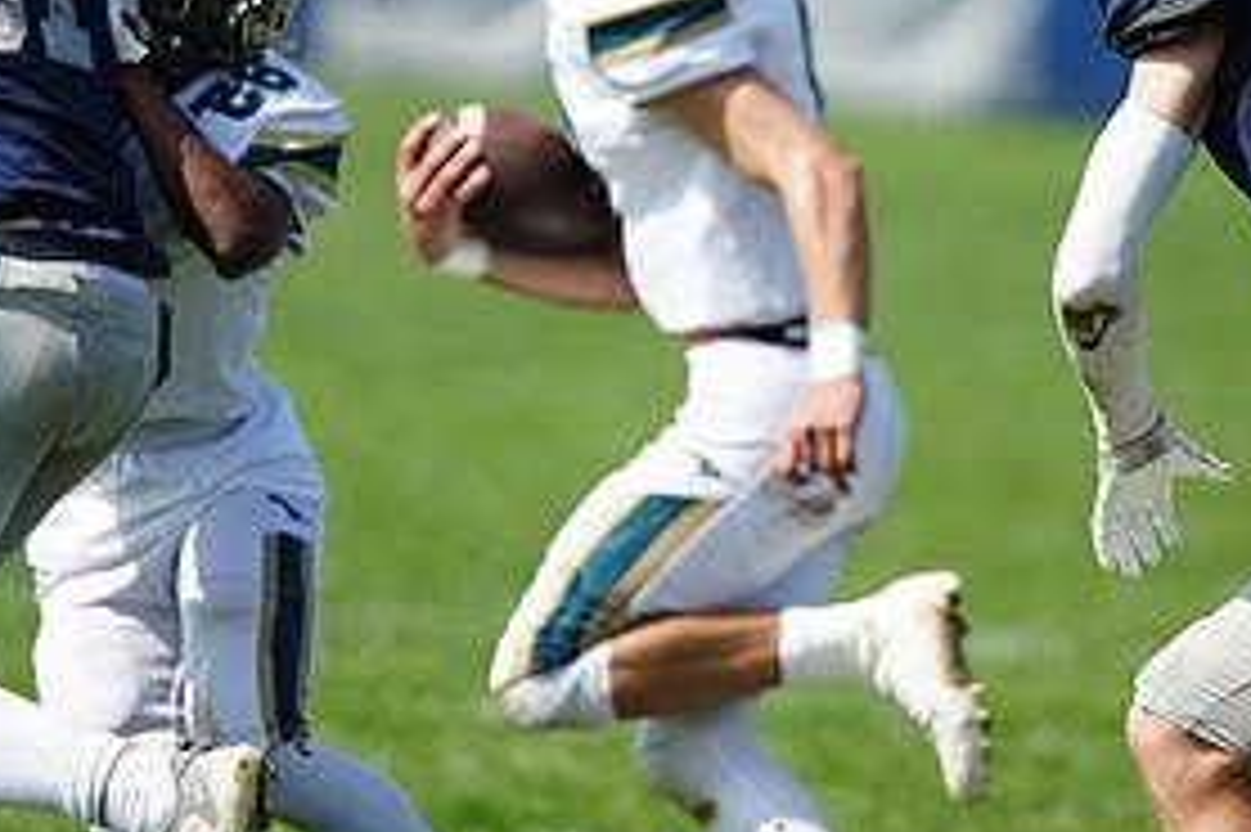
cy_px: 34
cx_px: 729
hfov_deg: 3.3
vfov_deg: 2.2
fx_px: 21740
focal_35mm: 626
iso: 400
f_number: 2.8
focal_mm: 300
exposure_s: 1/5000
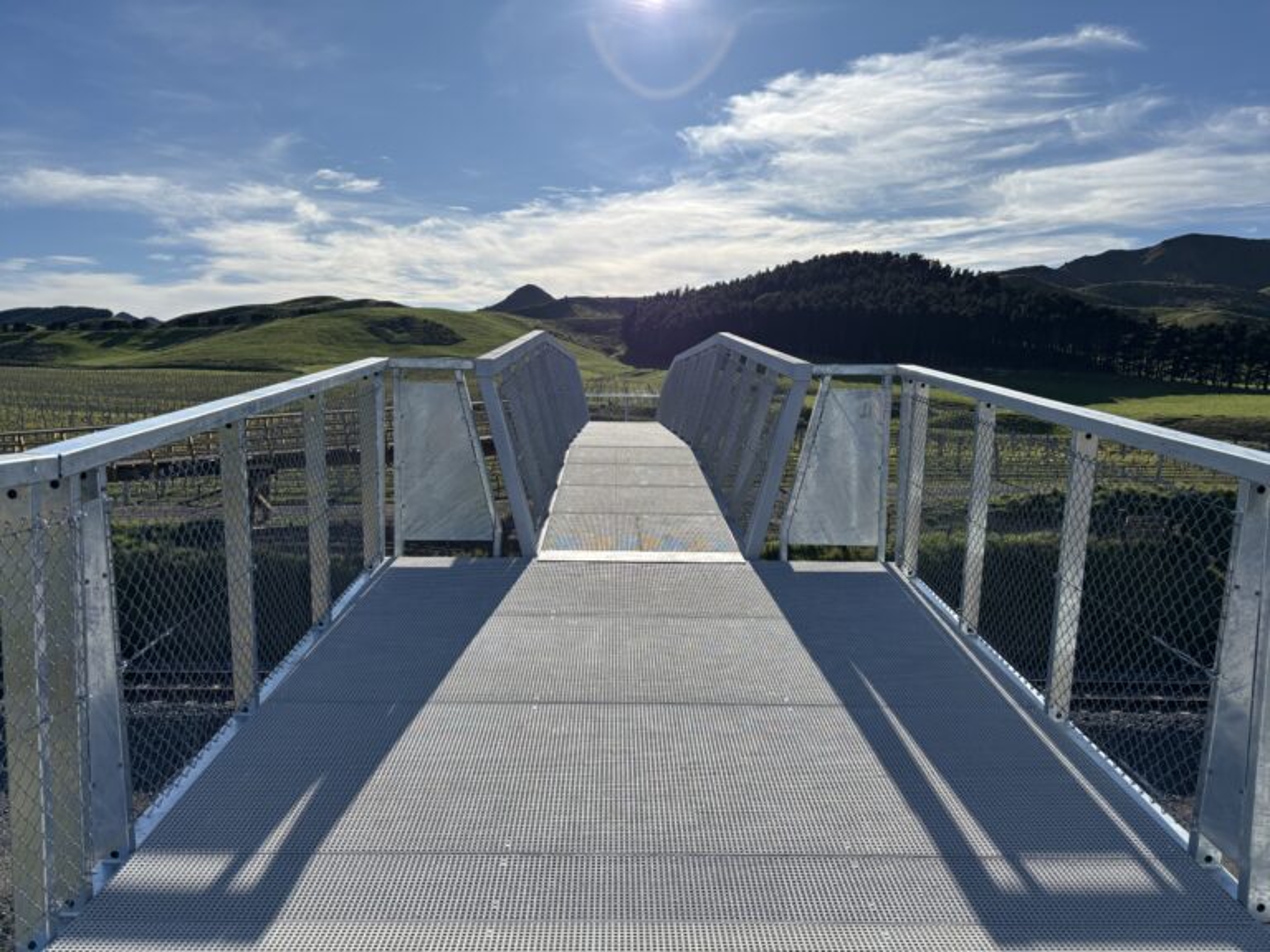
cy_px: 476
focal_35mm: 26
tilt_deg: -5.2
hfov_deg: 67.3
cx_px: 635
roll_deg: -1.3
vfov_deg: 53.1
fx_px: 954
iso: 50
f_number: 1.6
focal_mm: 5.96
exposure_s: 1/6711
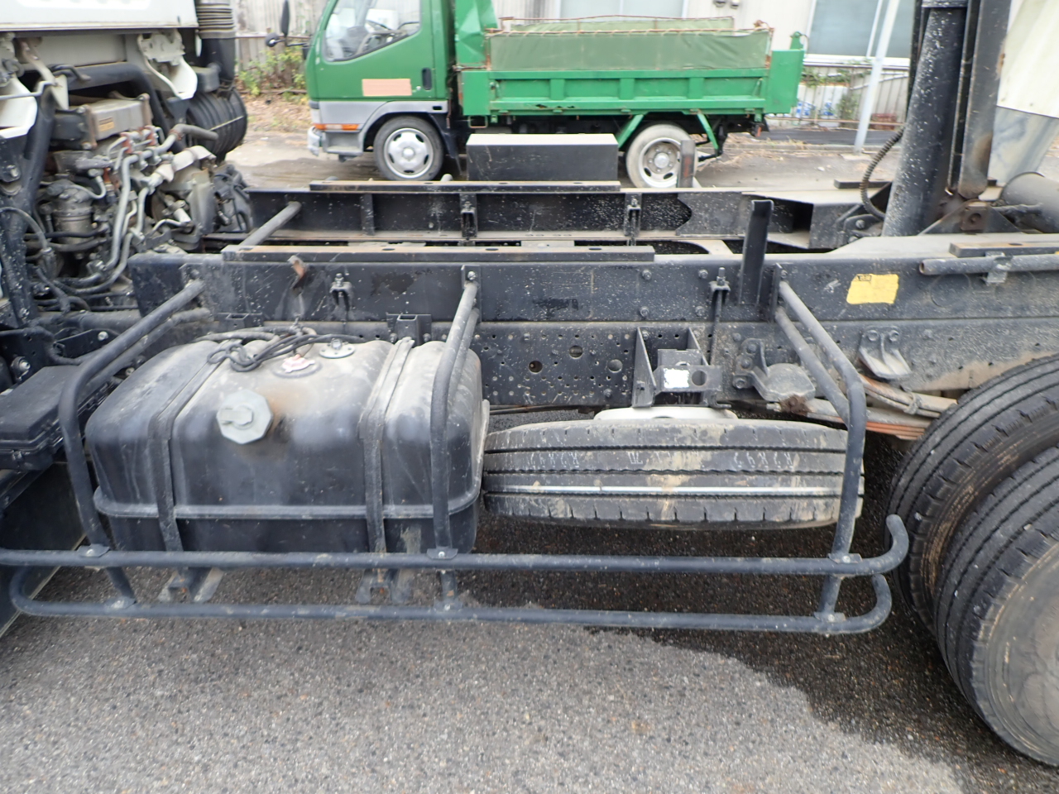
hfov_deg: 69.4
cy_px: 397
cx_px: 530
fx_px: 765
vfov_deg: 54.9
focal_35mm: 25
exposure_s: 1/200
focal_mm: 4.5
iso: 100
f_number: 2.8
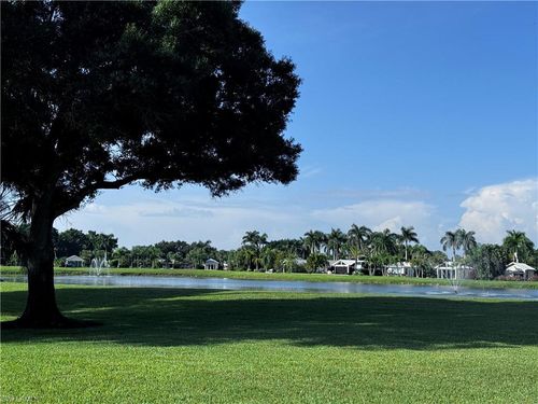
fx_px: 746
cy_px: 202
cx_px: 269
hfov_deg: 39.7
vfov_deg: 30.3
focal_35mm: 48
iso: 64
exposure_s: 1/3817
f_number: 1.78
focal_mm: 6.76
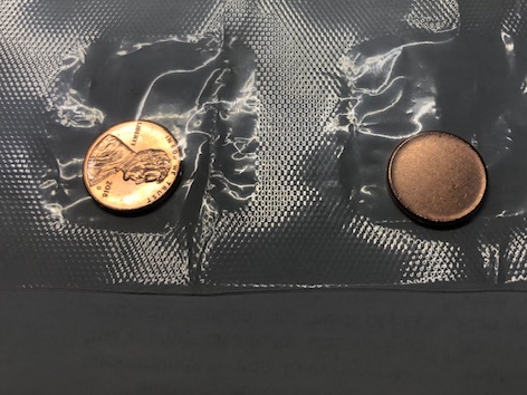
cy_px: 129
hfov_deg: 48.8
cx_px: 299
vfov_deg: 37.3
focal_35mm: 38
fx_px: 579
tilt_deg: -65.7
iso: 64
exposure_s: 1/120
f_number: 1.8
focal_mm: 3.99
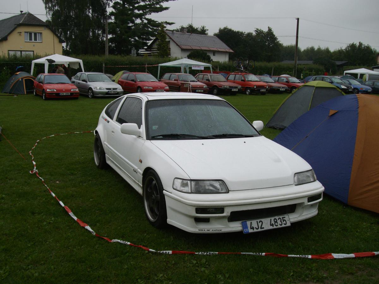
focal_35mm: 36
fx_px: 394
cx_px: 190
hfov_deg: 51.4
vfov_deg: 39.7
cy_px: 142
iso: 80
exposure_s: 1/250
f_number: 2.7
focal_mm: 6
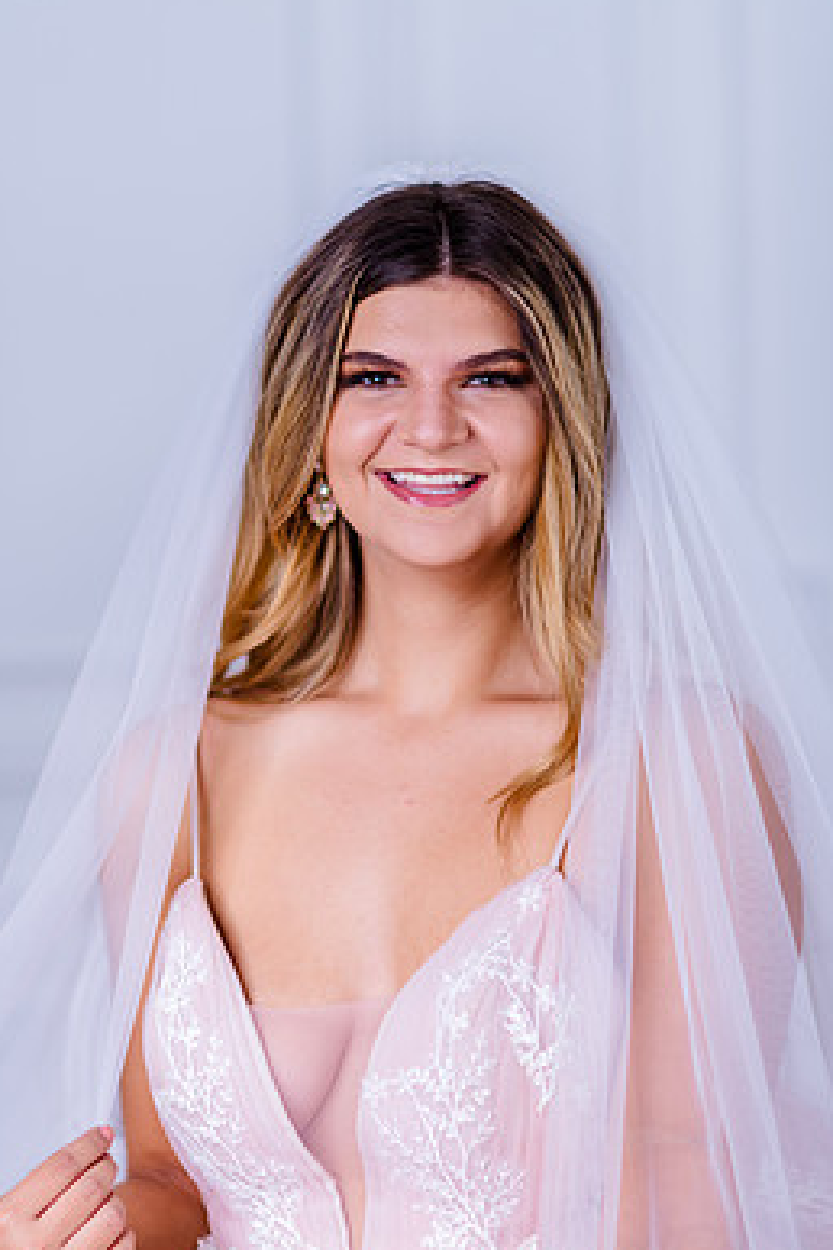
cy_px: 630
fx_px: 4234
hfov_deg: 11.2
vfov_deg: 16.8
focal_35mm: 122
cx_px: 397
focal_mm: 105
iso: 125
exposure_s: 1/320
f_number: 2
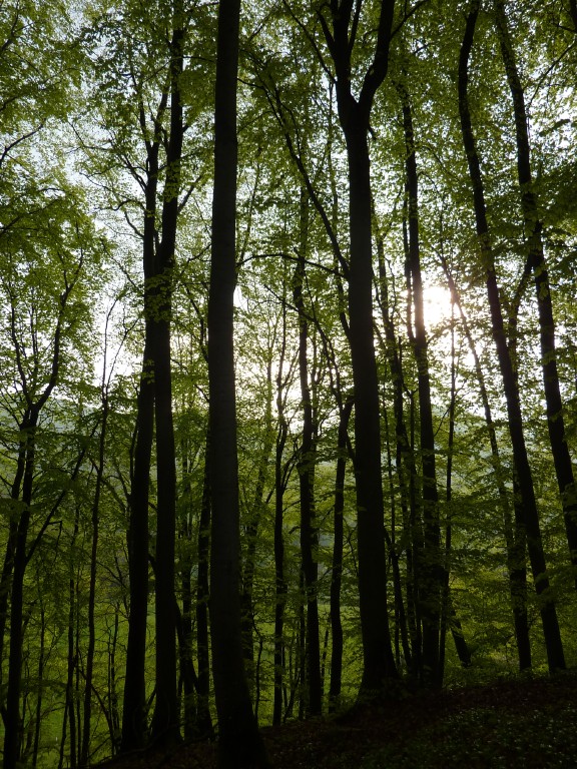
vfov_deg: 69.4
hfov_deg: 54.9
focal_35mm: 25
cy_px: 384
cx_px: 288
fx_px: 556
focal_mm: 4.1
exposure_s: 1/100
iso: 100
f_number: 3.3
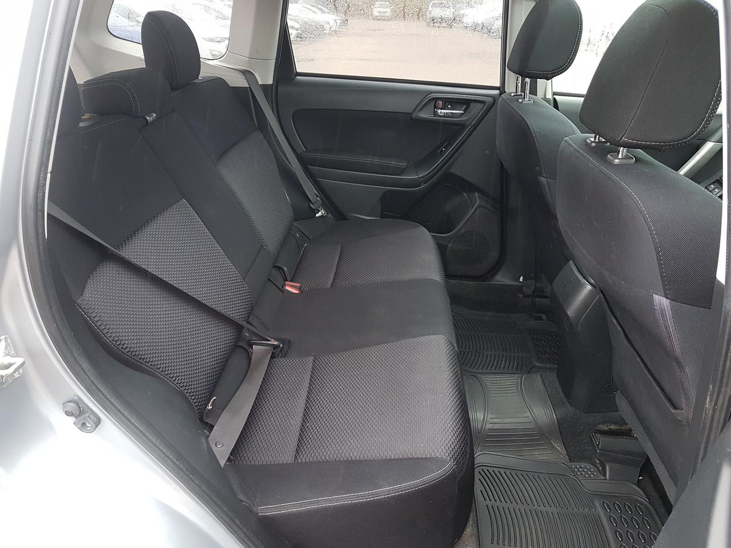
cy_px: 274
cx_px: 366
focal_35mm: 26
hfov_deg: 67.3
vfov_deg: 53.1
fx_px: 549
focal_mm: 4.2
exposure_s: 1/50
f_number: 1.7
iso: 125
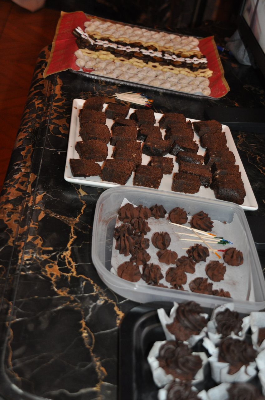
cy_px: 200
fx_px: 664
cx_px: 132
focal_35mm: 60
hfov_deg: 22.6
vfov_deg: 33.4
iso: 800
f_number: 4.8
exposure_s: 1/60
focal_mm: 40
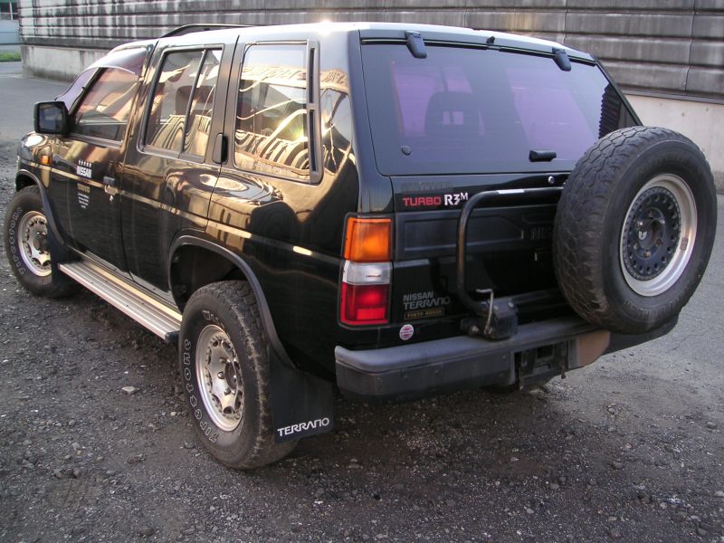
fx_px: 795
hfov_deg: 49.0
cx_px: 362
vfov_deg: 37.7
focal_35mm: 38
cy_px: 272
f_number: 2.8
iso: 50
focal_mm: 6
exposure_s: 1/90
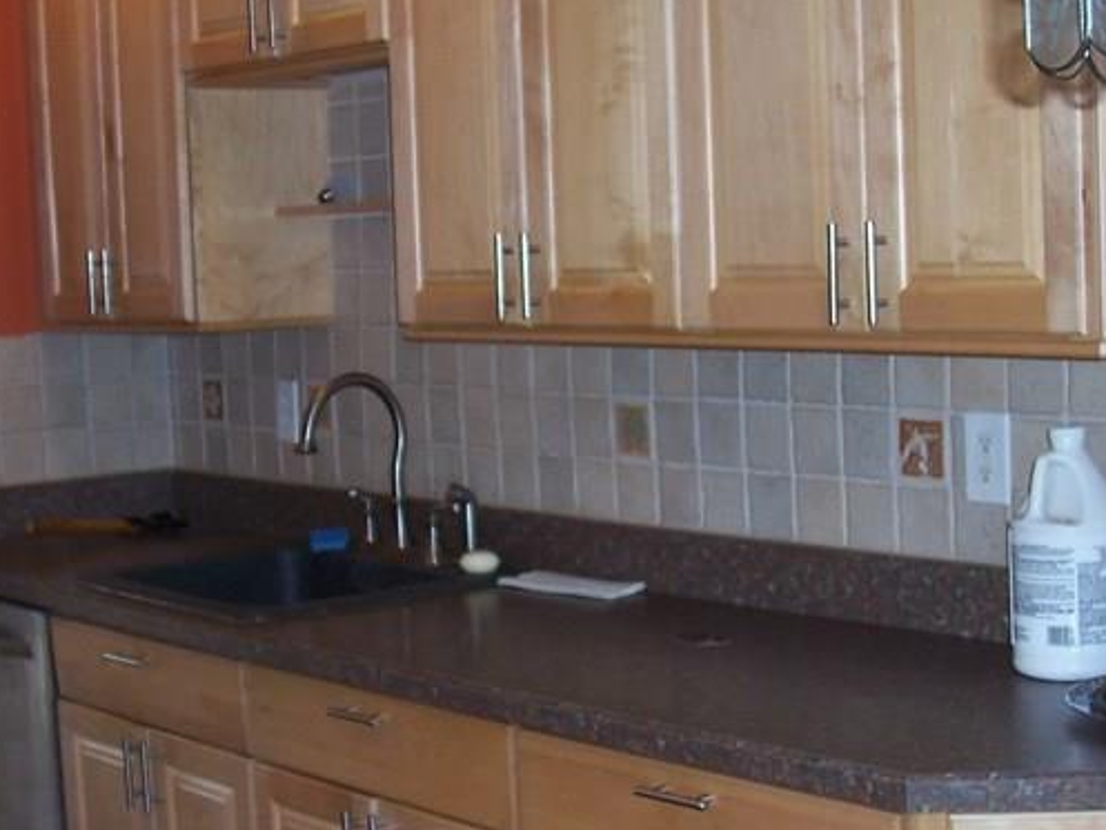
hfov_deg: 27.8
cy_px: 456
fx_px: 2237
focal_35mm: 70
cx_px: 559
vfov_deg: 21.0
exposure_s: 1/60
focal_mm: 5.6
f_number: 2.7
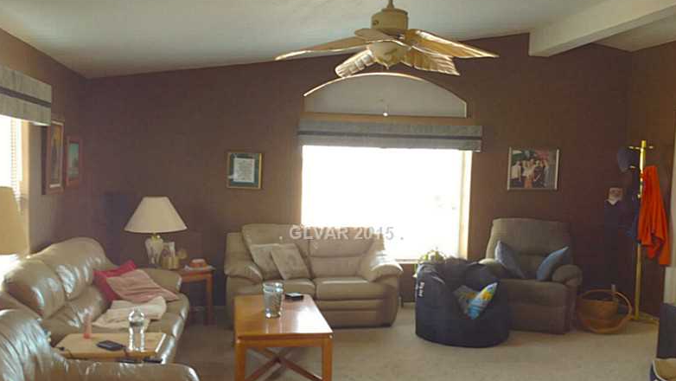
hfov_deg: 51.6
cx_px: 341
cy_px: 233
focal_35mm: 39
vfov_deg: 30.3
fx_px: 699
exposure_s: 1/20
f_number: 2.4
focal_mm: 4.28
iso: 50
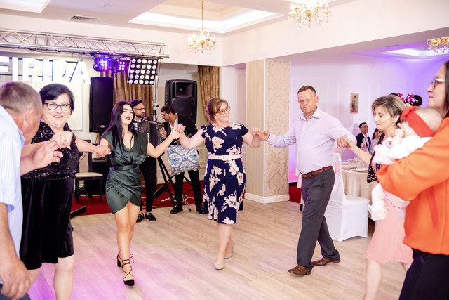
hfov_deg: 54.4
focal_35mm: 35
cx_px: 224
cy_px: 150
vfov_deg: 37.9
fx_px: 437
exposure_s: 1/200
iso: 800
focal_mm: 23
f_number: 2
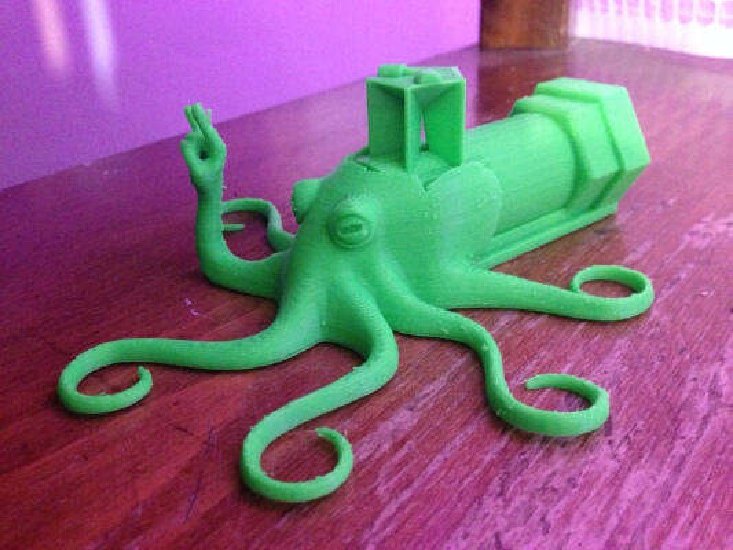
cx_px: 366
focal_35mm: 33
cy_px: 275
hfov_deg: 55.3
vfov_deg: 43.0
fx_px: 699
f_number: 2.4
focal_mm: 4.12
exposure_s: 1/15
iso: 800
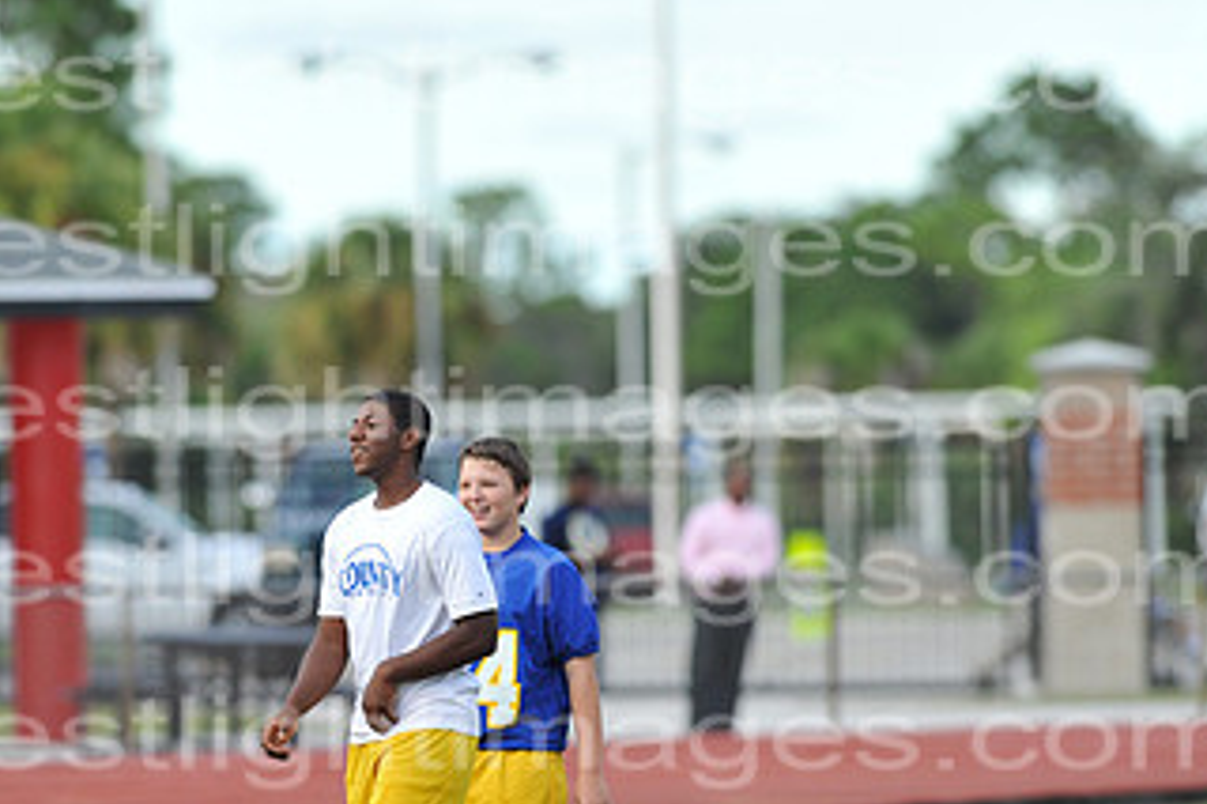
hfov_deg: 3.8
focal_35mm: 544
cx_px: 396
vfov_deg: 2.5
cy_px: 661
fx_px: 18229
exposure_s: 1/1600
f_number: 4
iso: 1000
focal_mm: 300
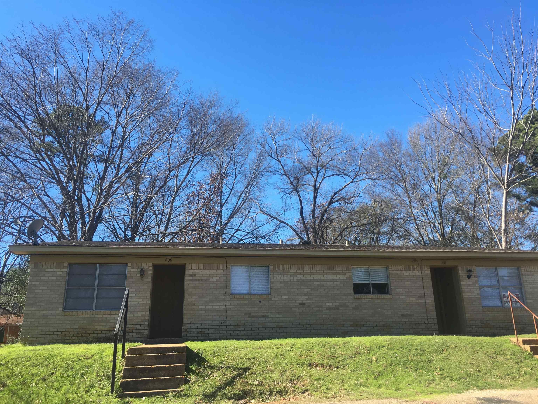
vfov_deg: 48.2
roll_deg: +2.0
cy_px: 202
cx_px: 269
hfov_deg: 61.7
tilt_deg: +19.6
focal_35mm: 29
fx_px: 451
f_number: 2.2
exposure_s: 1/534
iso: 25
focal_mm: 4.15
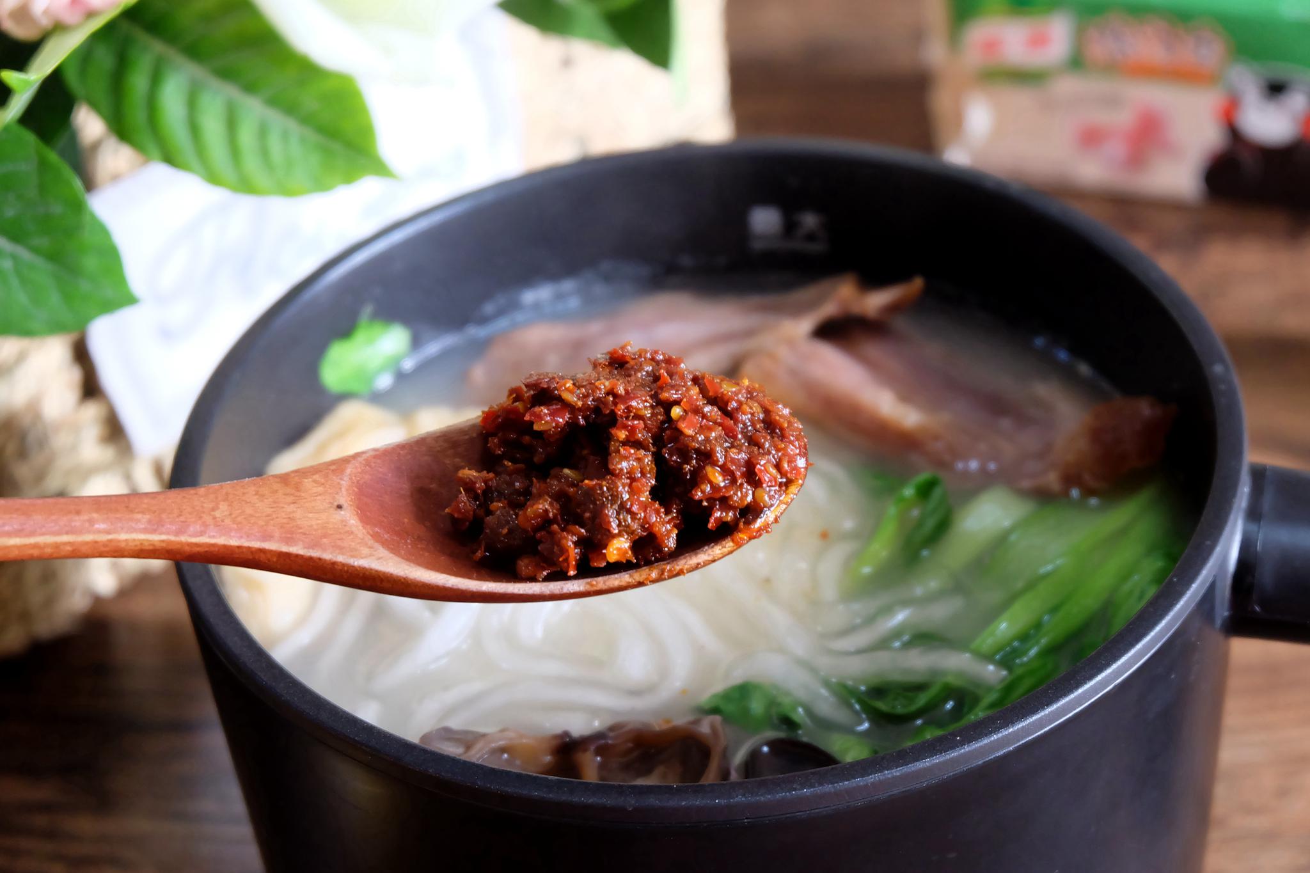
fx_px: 2729
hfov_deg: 27.0
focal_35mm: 75
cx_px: 655
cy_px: 436
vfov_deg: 18.2
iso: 2500
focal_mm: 50
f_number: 5.6
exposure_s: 1/30
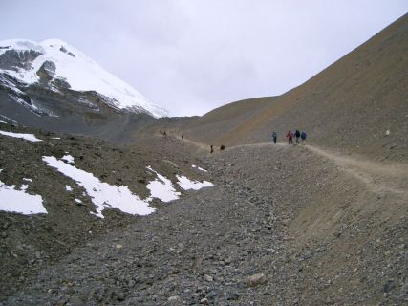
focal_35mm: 39
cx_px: 204
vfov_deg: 36.8
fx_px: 460
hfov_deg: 47.9
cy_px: 153
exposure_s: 1/640
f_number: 2.8
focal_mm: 8
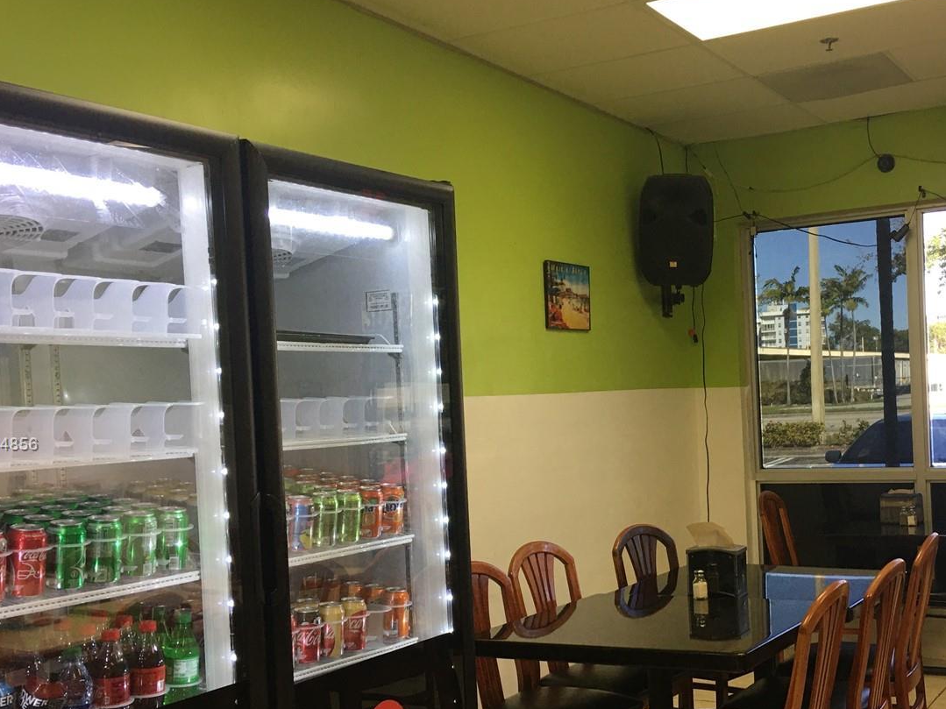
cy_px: 445
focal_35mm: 43
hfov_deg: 43.5
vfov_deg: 33.4
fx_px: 1175
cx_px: 601
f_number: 2.2
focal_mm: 4.15
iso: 32
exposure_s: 1/30
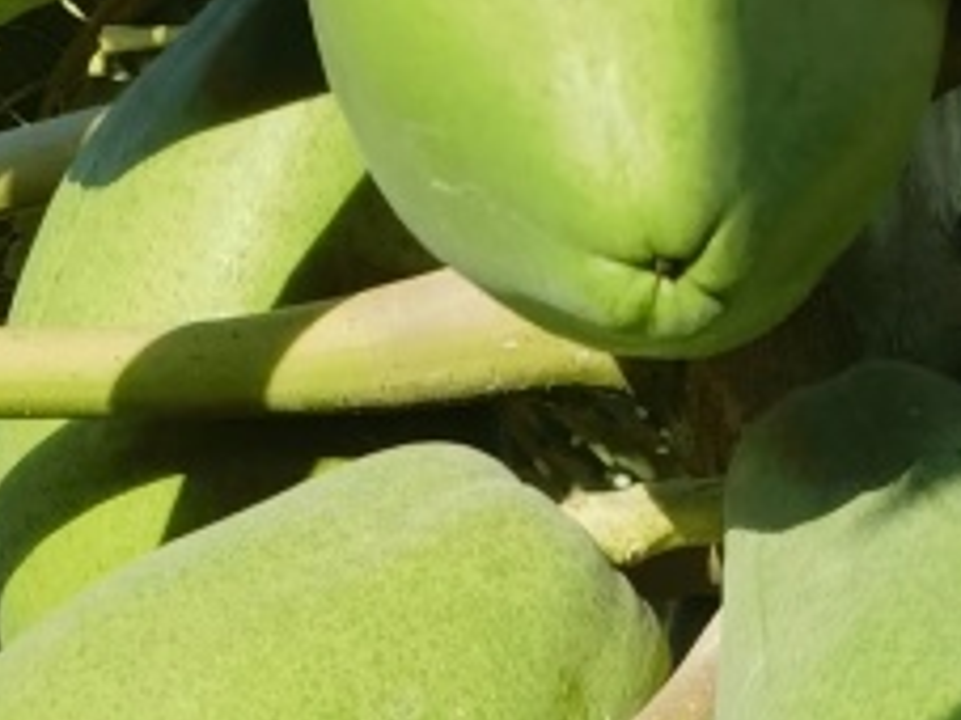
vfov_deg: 9.1
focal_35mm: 127
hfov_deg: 14.8
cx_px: 1262
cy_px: 2243
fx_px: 3524
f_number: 1.9
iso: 50
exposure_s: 1/1305
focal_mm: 6.67
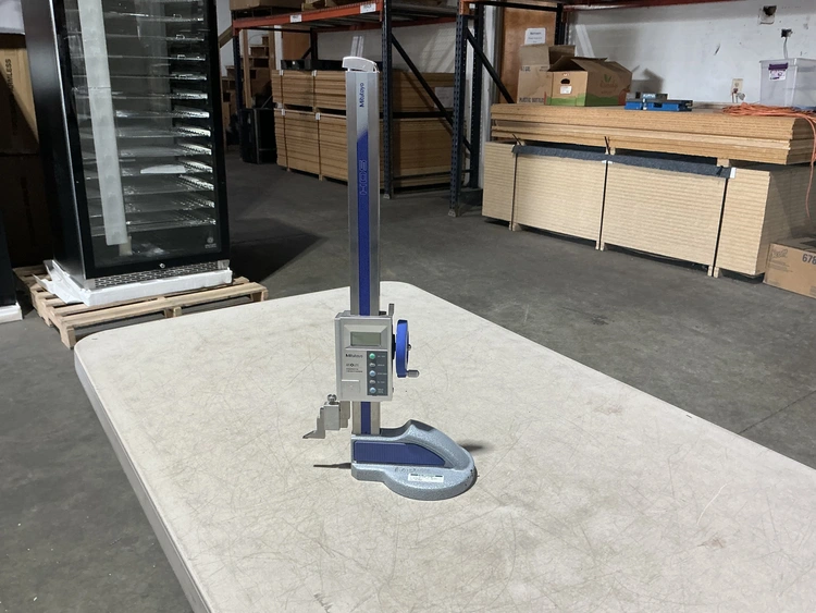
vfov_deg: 49.8
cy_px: 306
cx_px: 408
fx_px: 660
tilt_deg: -18.5
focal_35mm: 28
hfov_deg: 63.4
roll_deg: -0.8
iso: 125
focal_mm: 3
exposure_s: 1/60
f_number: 1.8
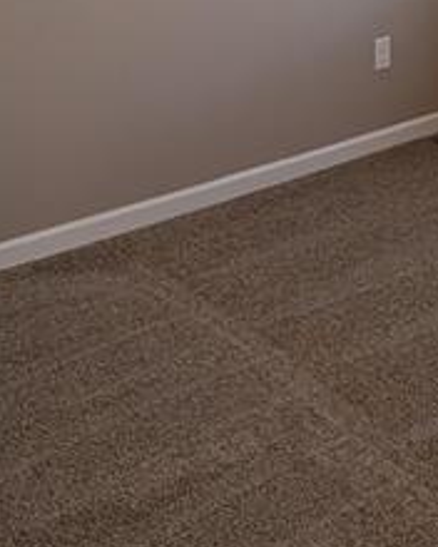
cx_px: 370
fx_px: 956
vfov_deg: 29.5
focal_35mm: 59
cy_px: -17
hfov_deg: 25.2
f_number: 2.2
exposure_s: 1/60
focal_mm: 1.95
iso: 47
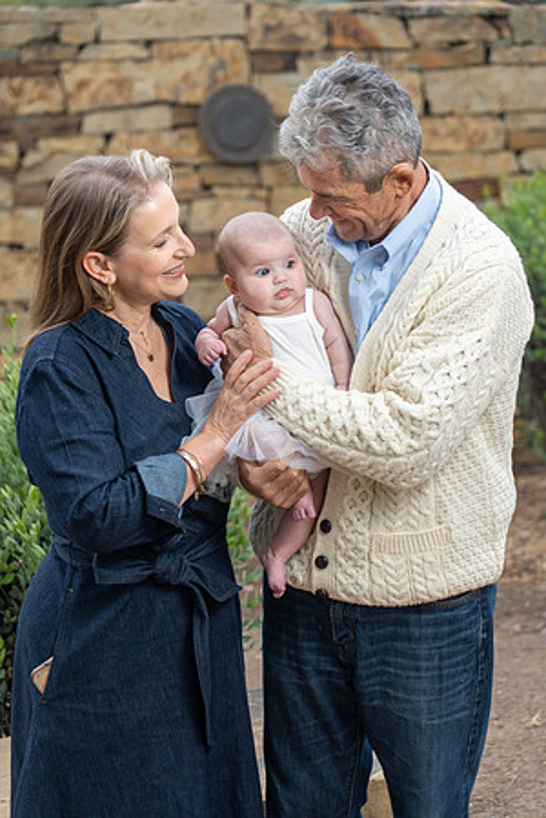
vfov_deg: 19.5
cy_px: 409
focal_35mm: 105
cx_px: 273
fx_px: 2389
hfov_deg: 13.0
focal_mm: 105
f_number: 4
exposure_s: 1/200
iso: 100
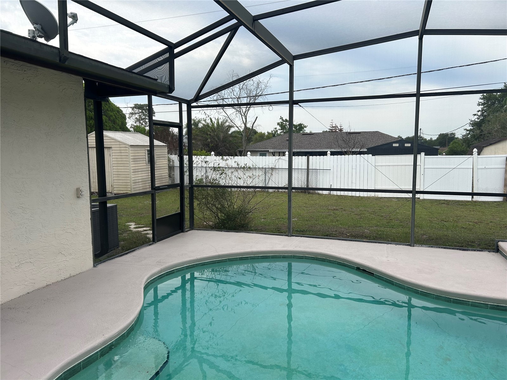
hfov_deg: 67.3
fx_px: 381
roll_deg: +0.5
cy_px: 190
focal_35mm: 26
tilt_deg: -4.7
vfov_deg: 53.1
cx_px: 254
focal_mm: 5.7
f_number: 1.5
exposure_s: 1/1412
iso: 50
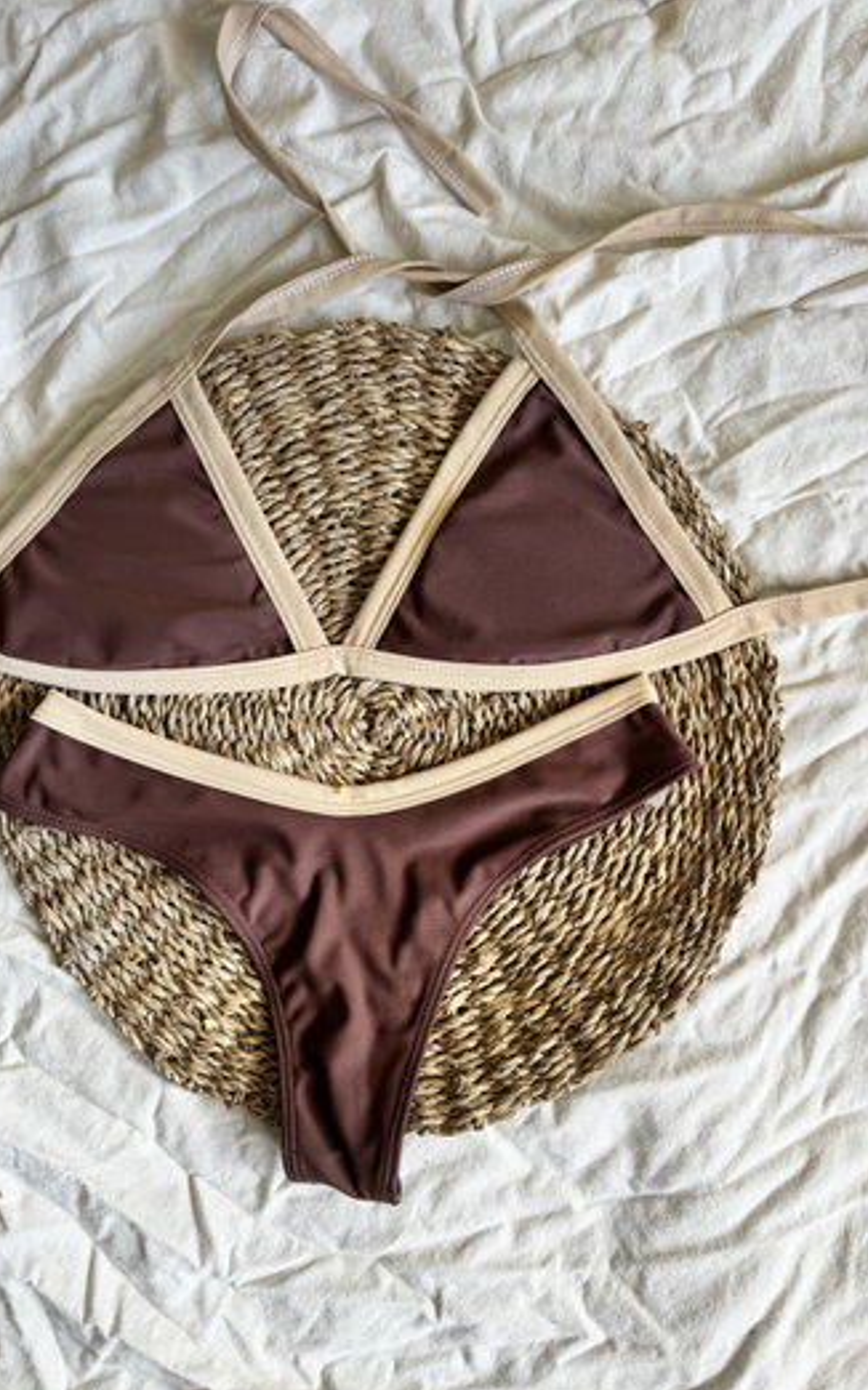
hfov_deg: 47.5
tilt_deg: -88.2
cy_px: 707
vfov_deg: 70.4
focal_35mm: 26
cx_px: 466
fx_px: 985
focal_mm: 6.76
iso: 64
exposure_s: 1/169
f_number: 1.78
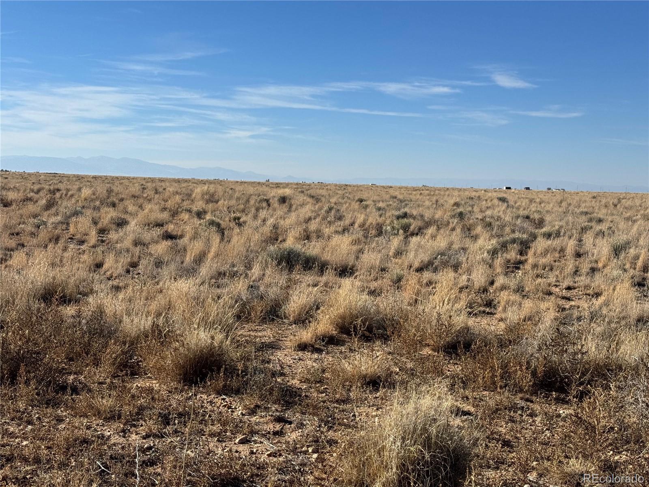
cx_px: 324
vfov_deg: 30.3
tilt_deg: -5.4
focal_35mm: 48
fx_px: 900
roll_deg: -2.3
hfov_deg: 39.7
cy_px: 244
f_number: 1.78
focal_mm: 6.76
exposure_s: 1/6410
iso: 64
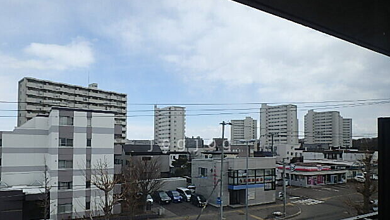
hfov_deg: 71.9
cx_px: 191
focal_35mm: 26
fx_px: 269
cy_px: 144
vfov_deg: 43.8
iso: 125
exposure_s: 1/1000
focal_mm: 4
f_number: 3.8
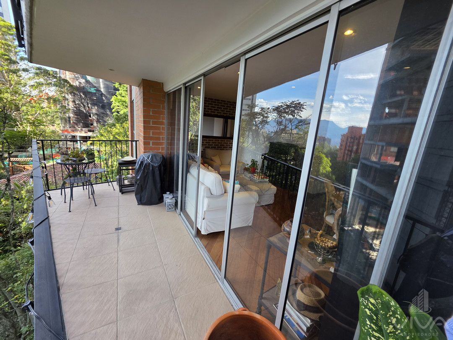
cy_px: 170
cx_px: 226
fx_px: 170
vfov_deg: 89.9
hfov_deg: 106.2
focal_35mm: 13
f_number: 1.9
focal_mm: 2.2
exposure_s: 1/120
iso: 32
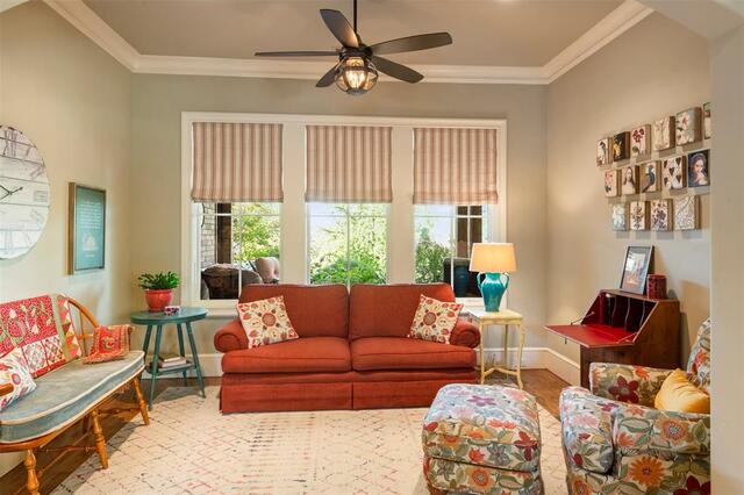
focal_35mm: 22
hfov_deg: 78.6
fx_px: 454
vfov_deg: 57.2
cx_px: 372
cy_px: 248
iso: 400
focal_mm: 22
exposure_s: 1/5
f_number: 9
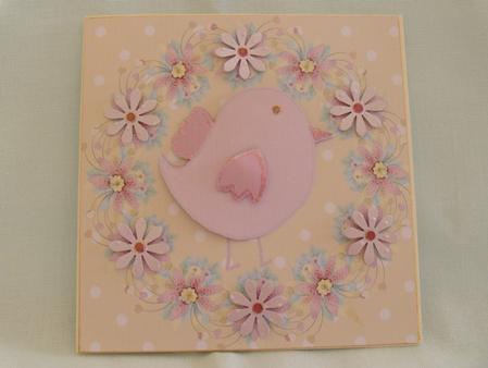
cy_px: 184
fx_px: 593
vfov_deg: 34.4
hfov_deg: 44.7
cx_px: 244
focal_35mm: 42
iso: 400
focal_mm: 7.5
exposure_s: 1/40
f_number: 3.7
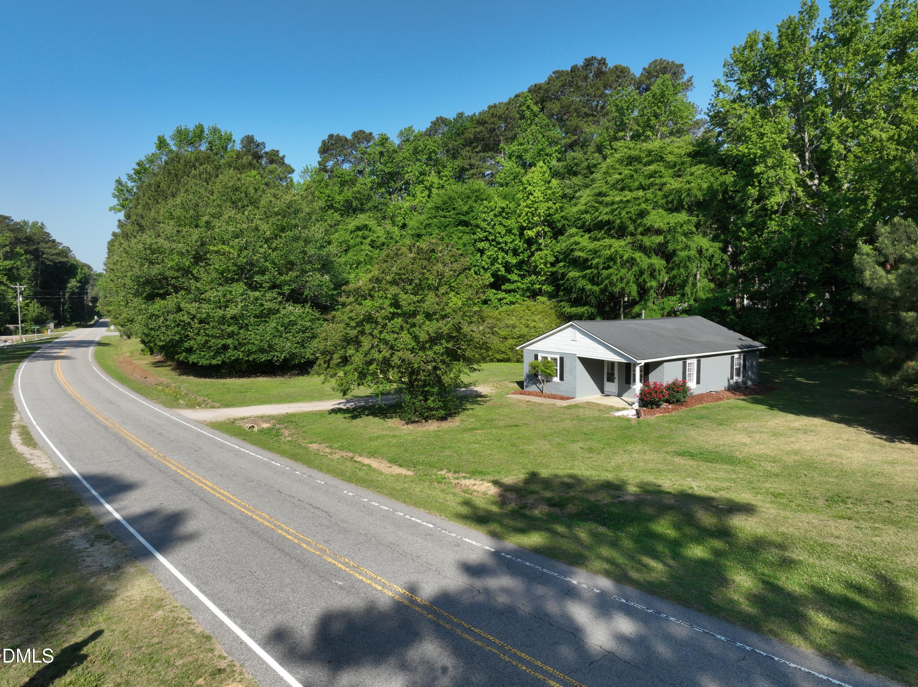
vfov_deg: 56.8
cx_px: 459
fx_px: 636
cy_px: 344
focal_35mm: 24
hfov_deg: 71.6
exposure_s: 1/200
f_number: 8
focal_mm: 12.29
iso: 100
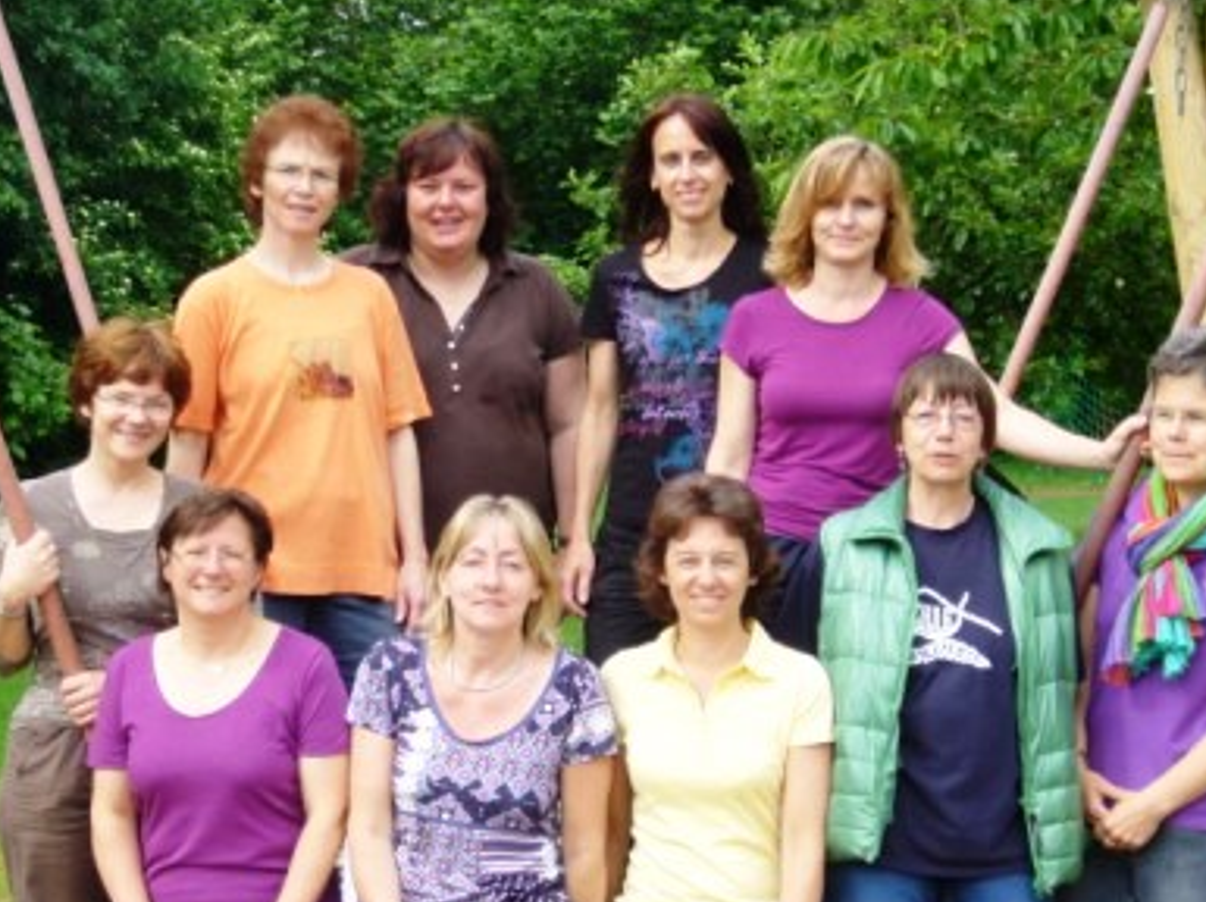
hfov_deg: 17.4
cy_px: 391
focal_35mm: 113
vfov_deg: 13.1
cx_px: 639
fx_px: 3933
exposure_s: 1/100
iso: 80
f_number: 4.8
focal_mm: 16.1
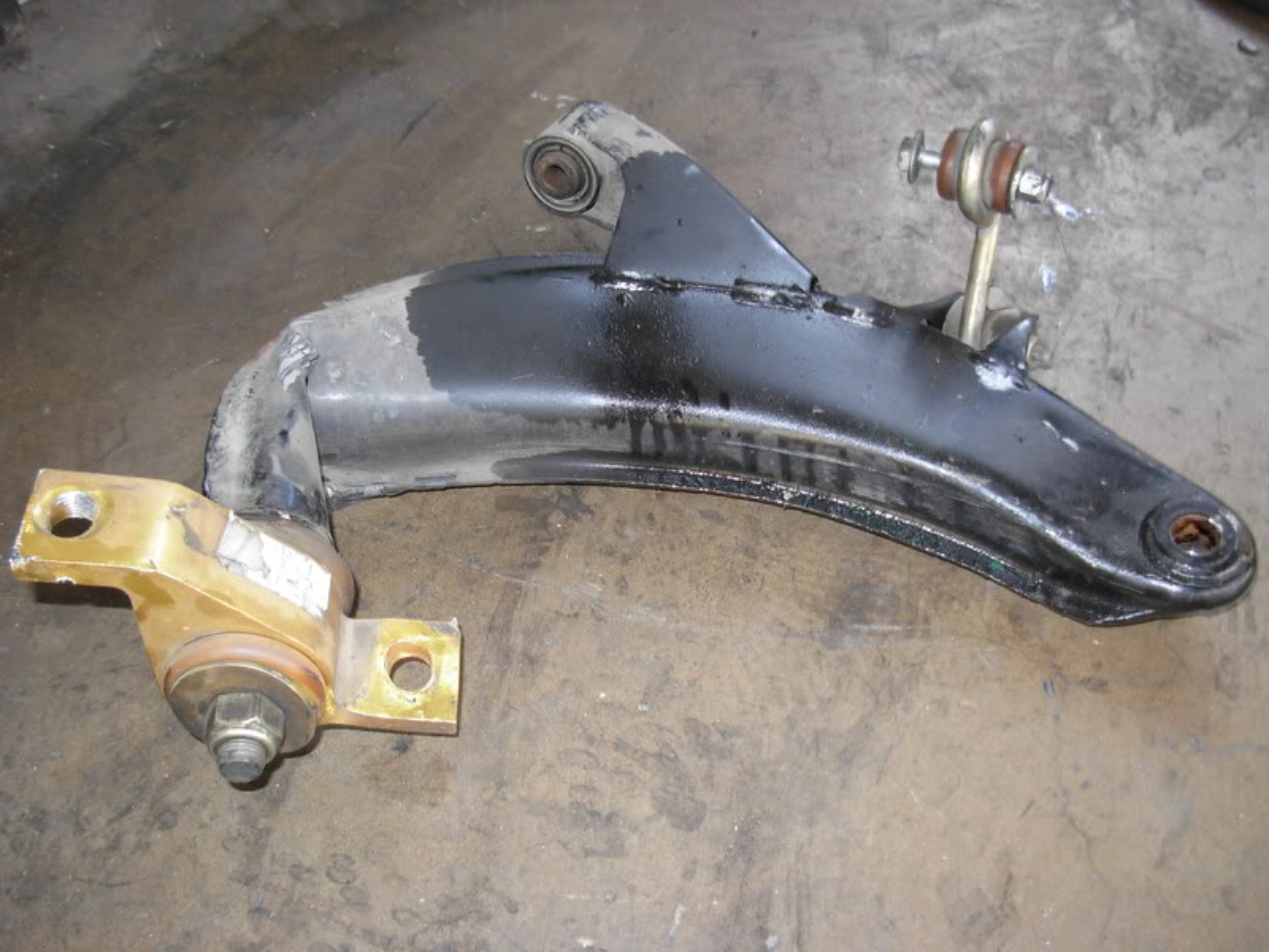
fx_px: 1393
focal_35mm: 38
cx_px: 634
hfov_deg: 49.0
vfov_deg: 37.7
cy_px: 476
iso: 79
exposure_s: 1/22.6
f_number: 2.9
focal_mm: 6.3
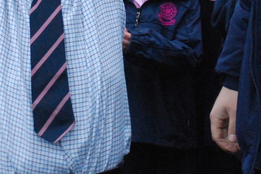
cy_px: -81
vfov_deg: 8.7
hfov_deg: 13.3
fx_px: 1118
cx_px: 152
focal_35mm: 154
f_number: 4.8
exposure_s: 1/30
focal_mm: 30
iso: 1600
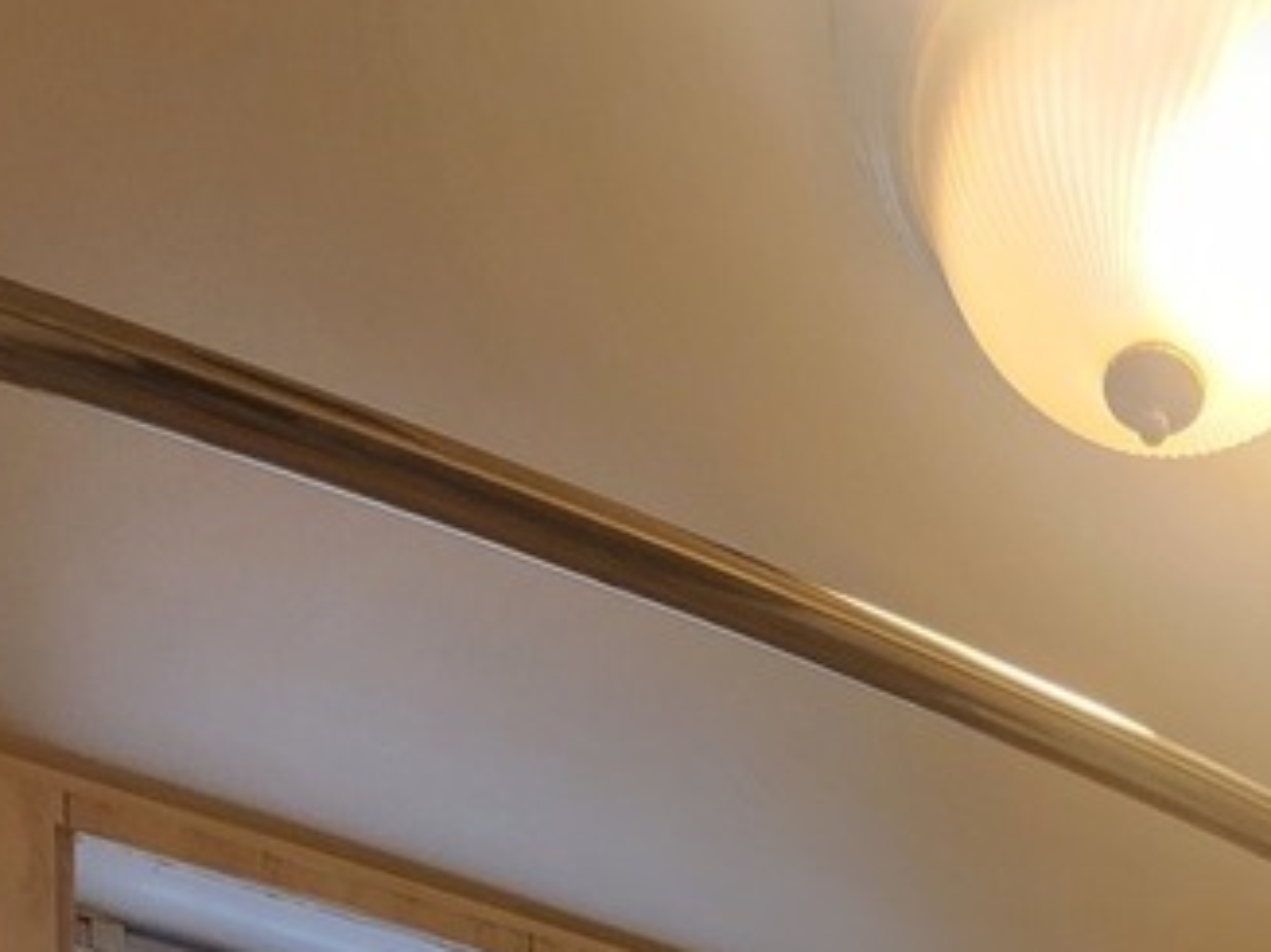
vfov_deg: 19.6
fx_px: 1578
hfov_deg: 39.7
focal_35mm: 43
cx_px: 1209
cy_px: 1877
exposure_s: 1/60
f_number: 2.2
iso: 250
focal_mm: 2.2
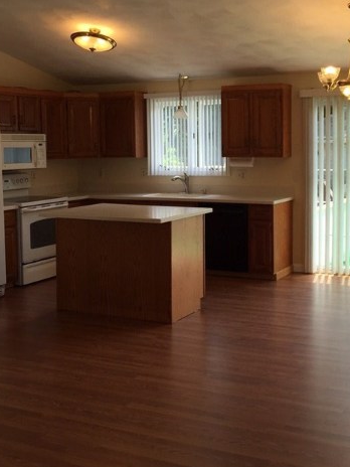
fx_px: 647
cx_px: 229
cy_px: 192
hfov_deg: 30.1
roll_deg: +0.3
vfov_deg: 39.5
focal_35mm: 48
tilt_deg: -3.0
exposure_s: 1/169
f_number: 2.2
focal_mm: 4.15
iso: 32
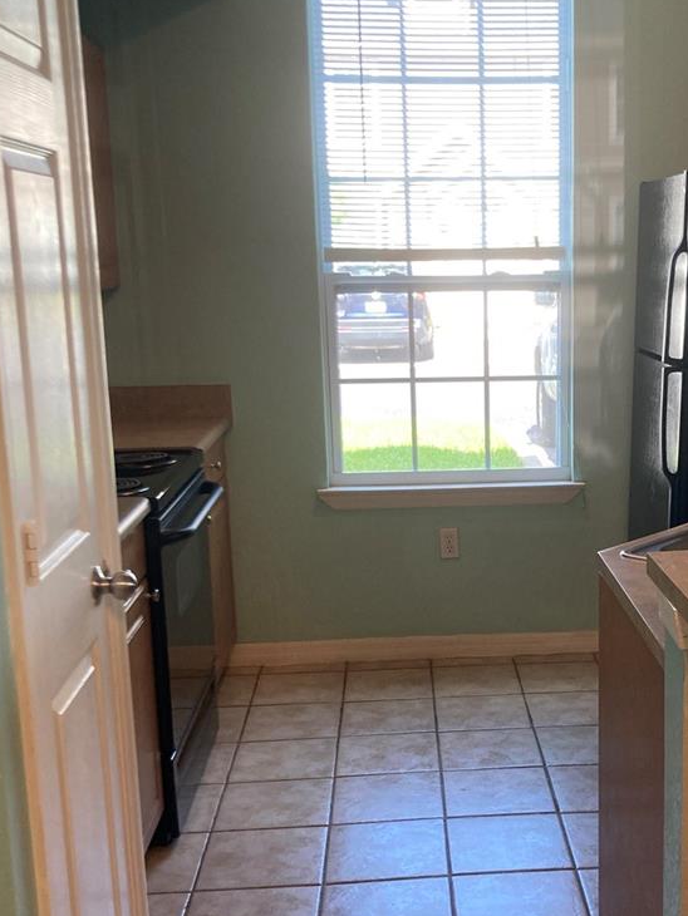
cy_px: 517
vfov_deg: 41.1
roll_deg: -0.5
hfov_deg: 31.1
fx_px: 1218
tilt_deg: -11.8
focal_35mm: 46
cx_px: 495
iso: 64
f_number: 1.8
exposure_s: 1/60
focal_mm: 3.99
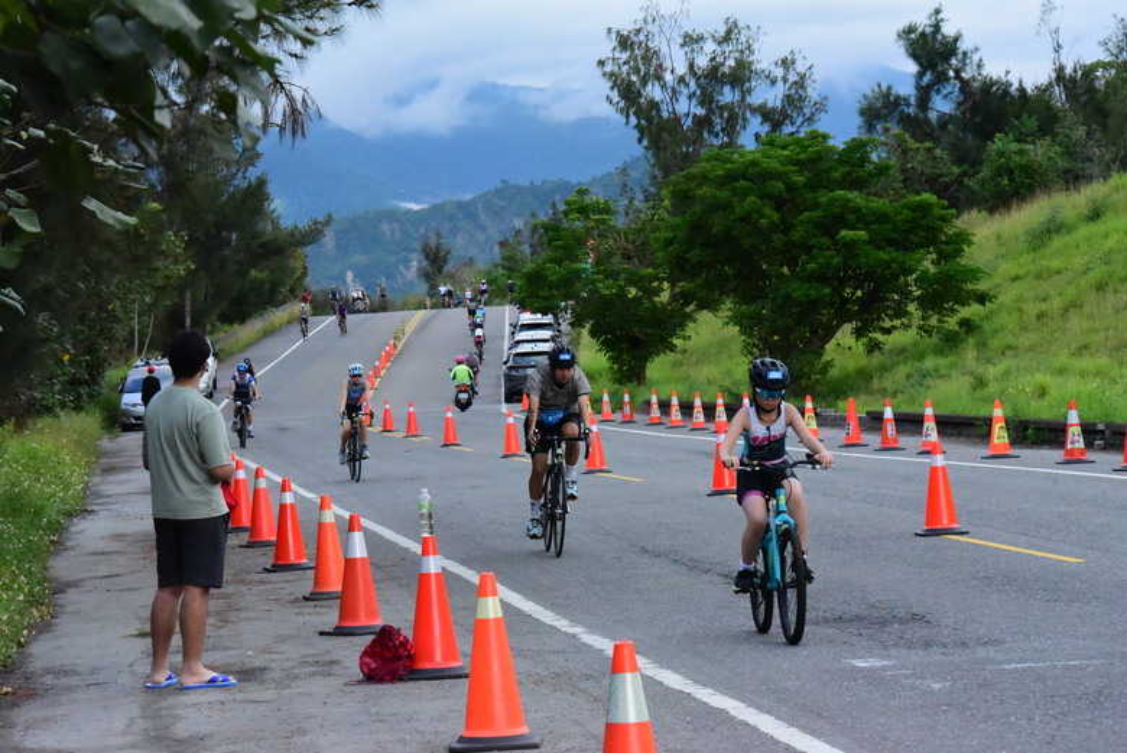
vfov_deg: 11.3
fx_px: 3821
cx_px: 564
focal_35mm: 122
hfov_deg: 16.8
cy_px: 376
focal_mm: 122
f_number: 14
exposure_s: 1/3200
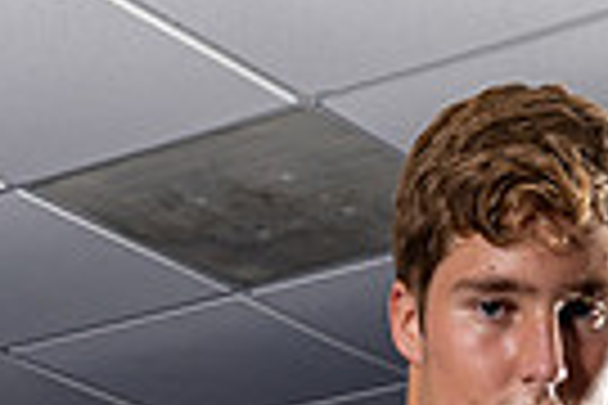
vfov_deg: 7.6
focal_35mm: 167
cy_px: 986
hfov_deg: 12.3
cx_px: 315
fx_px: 2820
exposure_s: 1/250
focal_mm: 50
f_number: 8
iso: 200
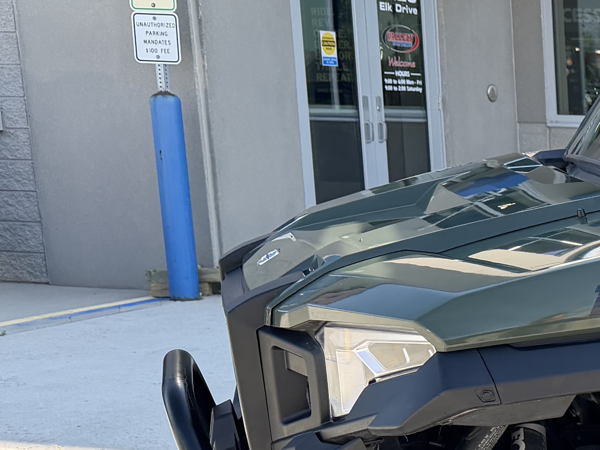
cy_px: 432
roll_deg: -1.9
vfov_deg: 18.5
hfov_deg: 20.5
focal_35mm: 78
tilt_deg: -9.8
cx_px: 960
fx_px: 1352
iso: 100
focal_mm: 6.76
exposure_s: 1/1139
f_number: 1.78
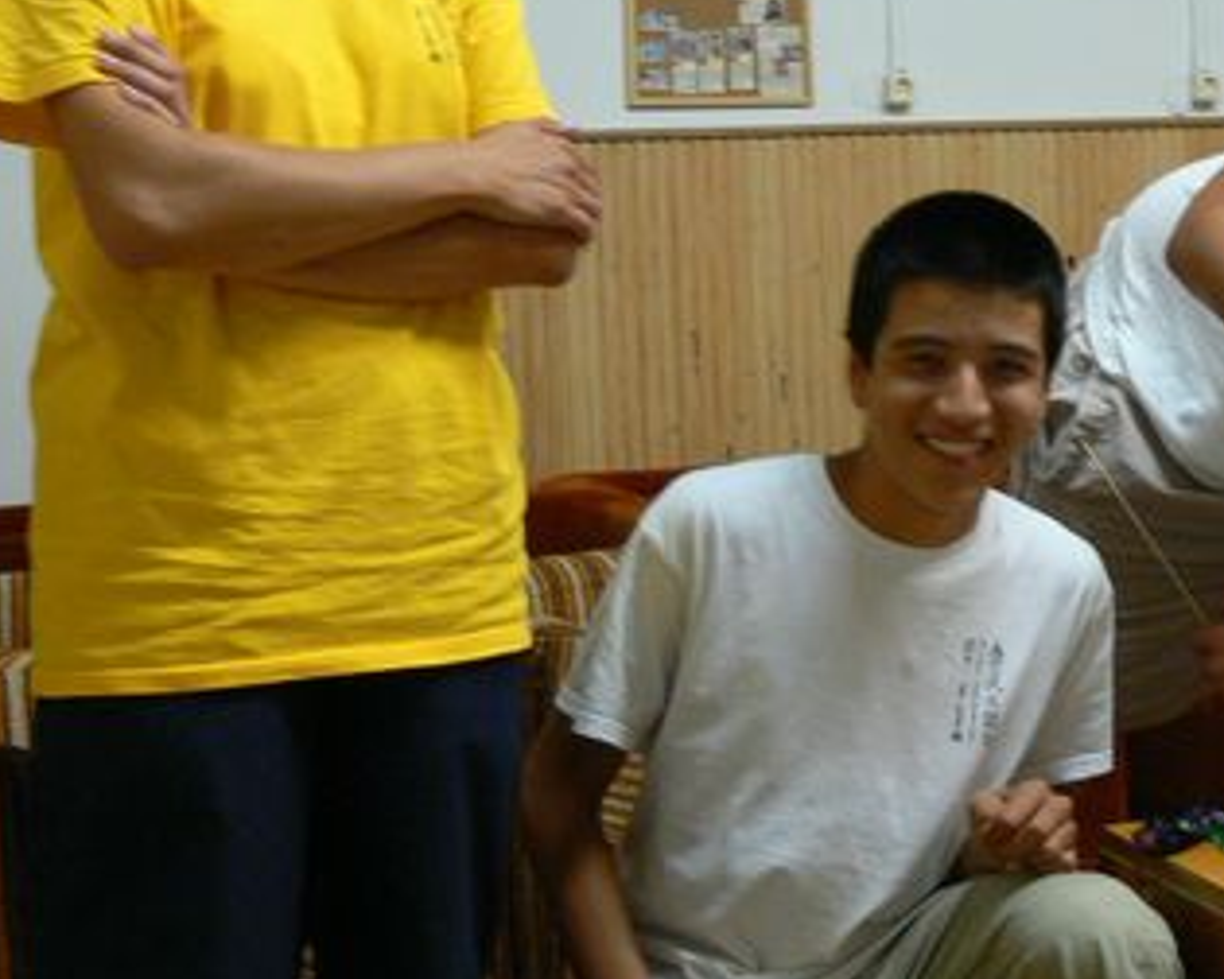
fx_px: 2355
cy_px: 319
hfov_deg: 28.1
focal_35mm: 65
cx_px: 1084
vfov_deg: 23.4
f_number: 2.8
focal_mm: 7.4
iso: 200
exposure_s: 1/20
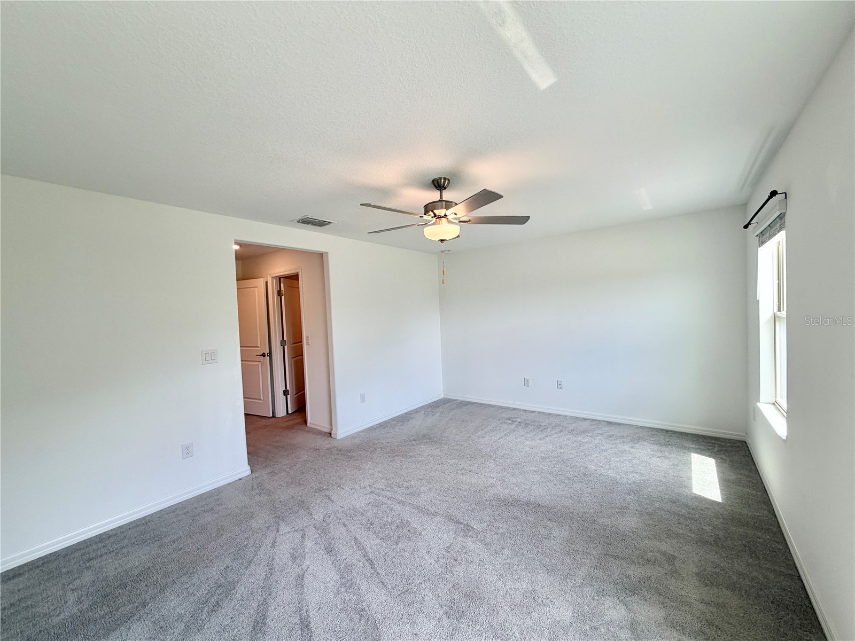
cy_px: 320
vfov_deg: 85.7
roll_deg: +2.2
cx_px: 428
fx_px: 346
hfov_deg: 102.1
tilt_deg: -0.8
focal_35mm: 14
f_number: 2.2
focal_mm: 2.22
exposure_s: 1/120
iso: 50
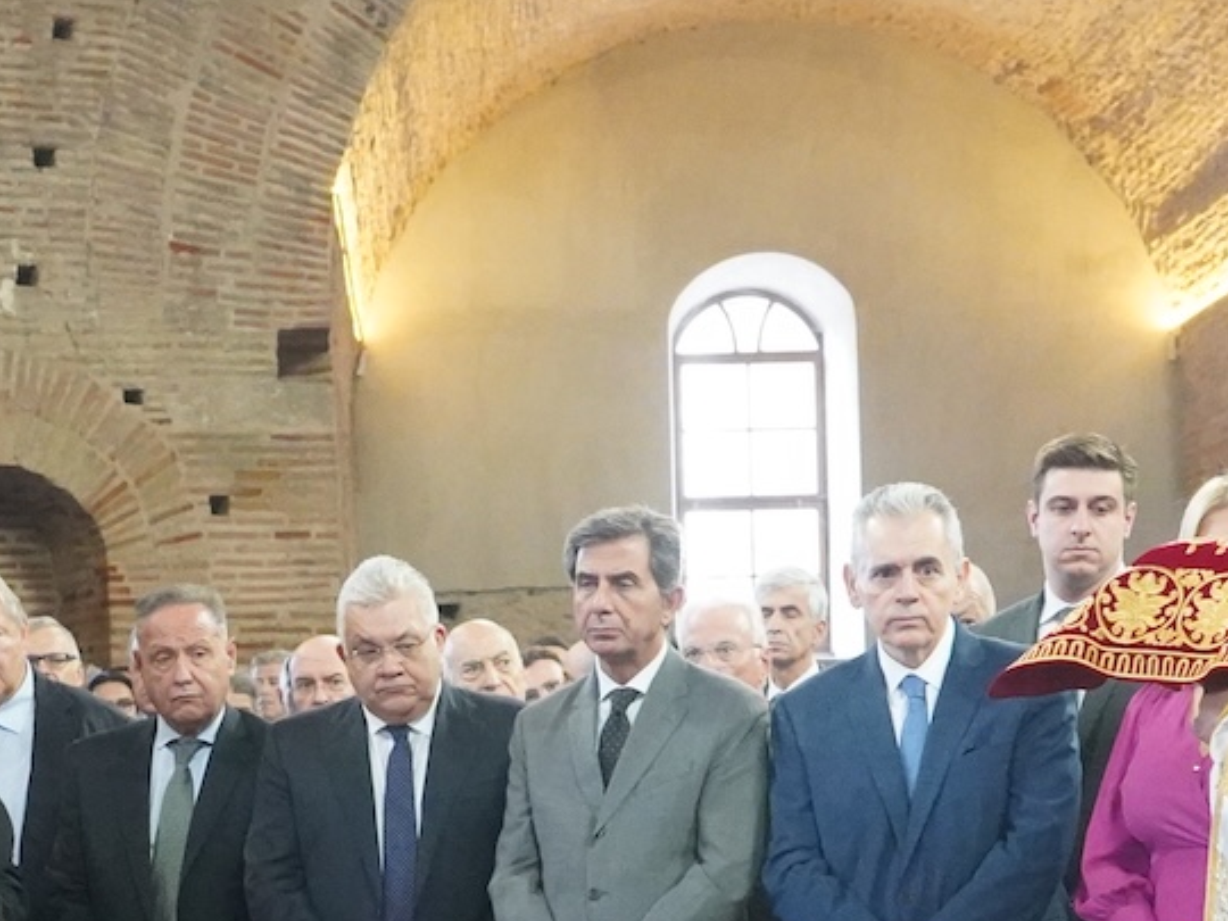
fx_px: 2909
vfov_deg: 17.3
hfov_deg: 23.8
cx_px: 525
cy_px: 1060
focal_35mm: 82
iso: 16000
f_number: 5
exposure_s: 1/100
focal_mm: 24
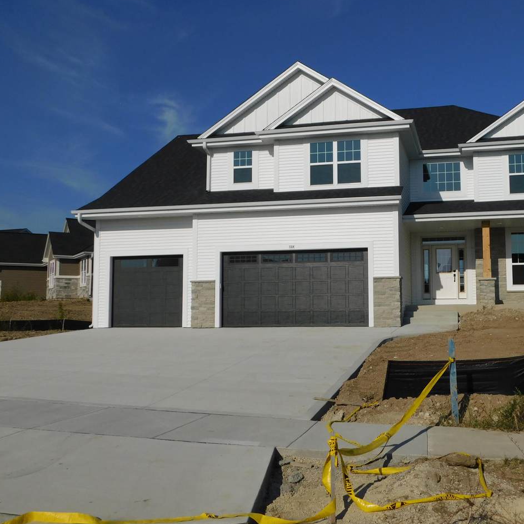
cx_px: 342
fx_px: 617
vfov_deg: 46.0
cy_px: 258
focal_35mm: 36
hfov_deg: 45.5
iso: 125
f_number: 6.4
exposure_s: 1/1250
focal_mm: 5.3
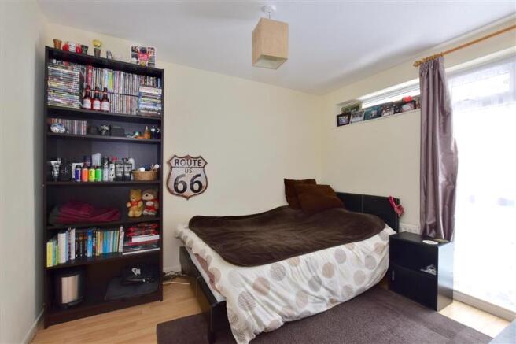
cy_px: 172
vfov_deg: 77.3
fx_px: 215
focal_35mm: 15
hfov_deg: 100.4
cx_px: 258
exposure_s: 1/5
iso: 400
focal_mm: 10
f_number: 11
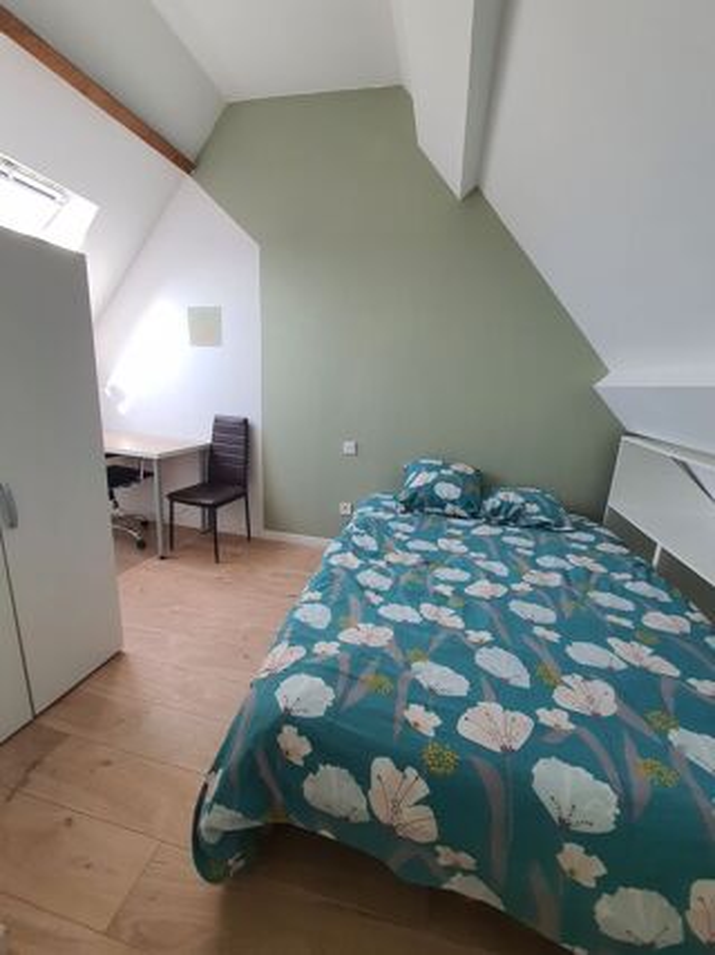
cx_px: 358
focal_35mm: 13
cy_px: 478
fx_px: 358
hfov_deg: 89.9
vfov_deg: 106.2
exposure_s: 1/100
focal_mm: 1.8
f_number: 2.2
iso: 64
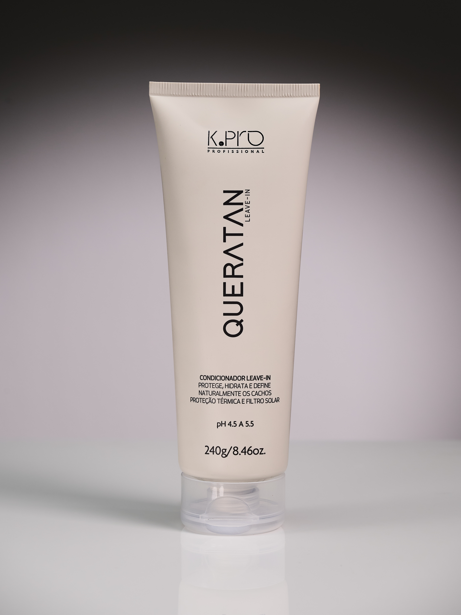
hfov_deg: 11.9
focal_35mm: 125
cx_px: 232
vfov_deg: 15.8
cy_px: 272
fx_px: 2220
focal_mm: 115
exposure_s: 1/80
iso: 320
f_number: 8
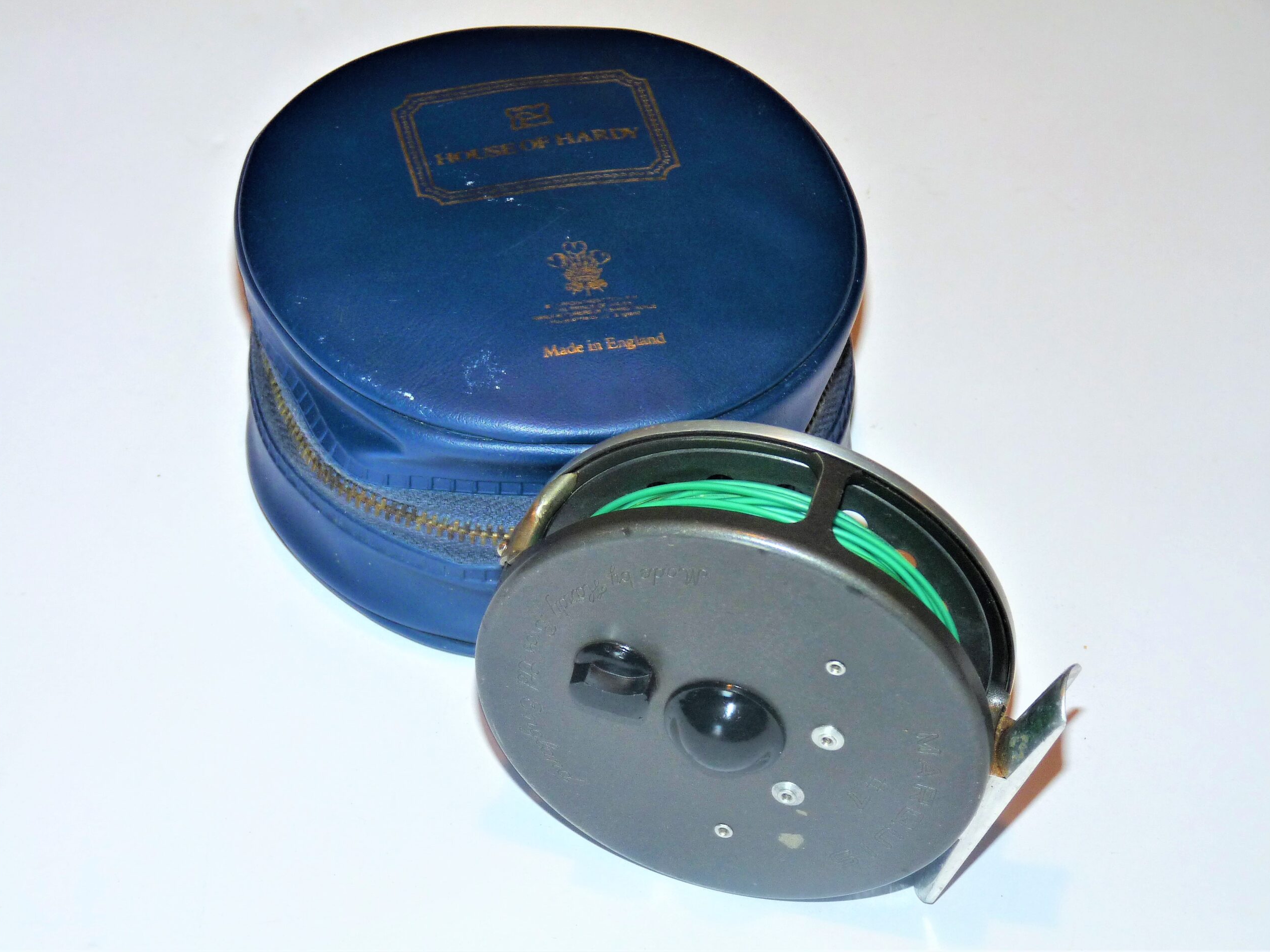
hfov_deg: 19.8
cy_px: 472
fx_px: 3632
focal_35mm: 99
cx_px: 636
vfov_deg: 14.9
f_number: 3.6
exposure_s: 1/40
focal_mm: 17.4
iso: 100
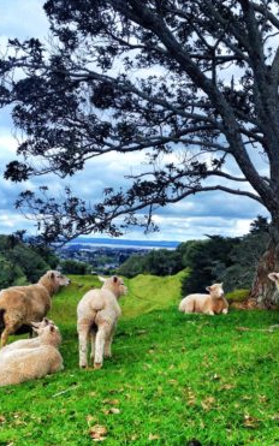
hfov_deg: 25.8
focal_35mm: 50
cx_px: 174
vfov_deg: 40.3
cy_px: 223
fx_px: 608
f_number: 2.4
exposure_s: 1/1453
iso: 50
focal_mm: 4.28
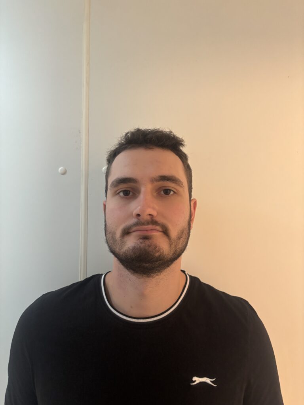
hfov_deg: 53.1
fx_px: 304
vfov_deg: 67.3
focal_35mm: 26
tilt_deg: +2.1
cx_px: 152
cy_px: 202
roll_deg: -0.6
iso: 500
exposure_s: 1/50
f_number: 1.6
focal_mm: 5.96
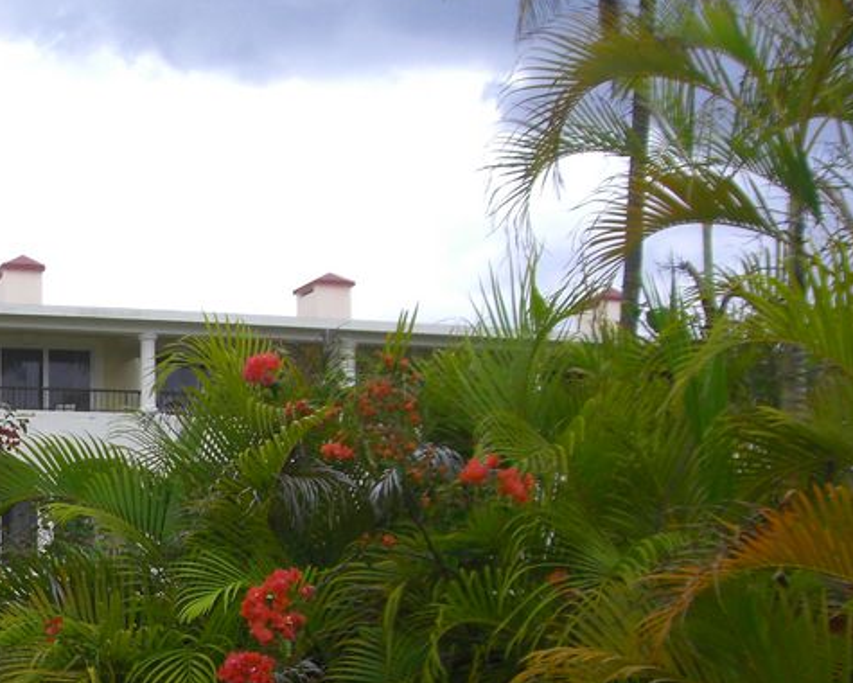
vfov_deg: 19.0
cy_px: 559
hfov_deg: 22.7
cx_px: -48
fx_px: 2020
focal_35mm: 80
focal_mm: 6.2
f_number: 8
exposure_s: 1/125
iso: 100
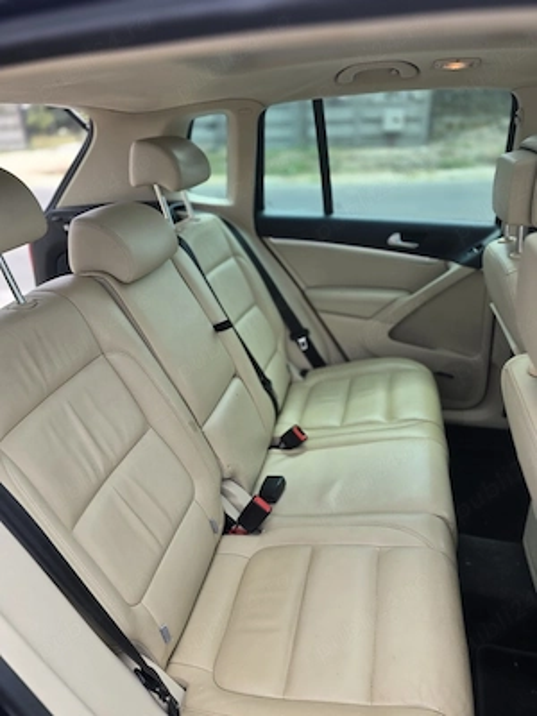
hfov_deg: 58.9
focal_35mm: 23
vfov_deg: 73.9
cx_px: 268
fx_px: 476
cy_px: 358
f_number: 1.7
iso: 12
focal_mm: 6.3
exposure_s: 1/101
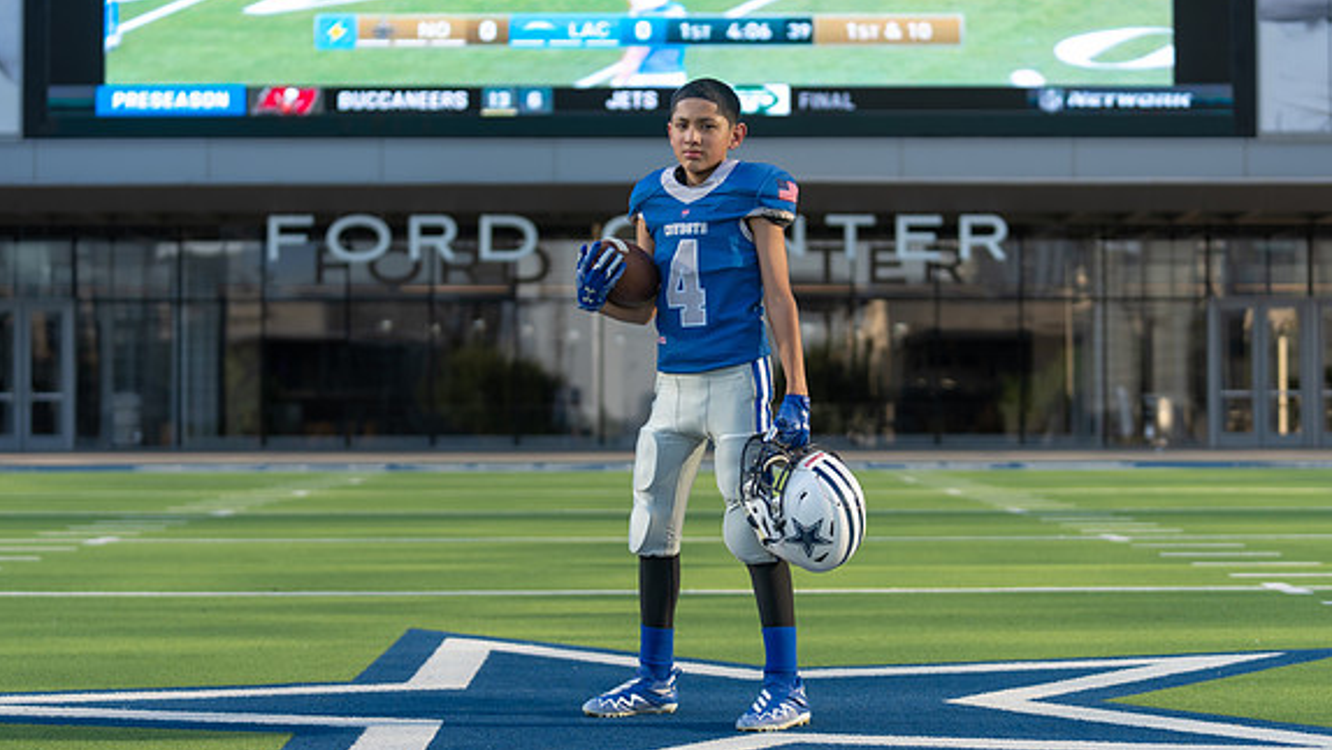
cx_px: 695
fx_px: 2790
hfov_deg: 26.8
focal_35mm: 79
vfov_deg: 15.3
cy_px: 369
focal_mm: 70
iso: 100
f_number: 2.8
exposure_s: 1/640
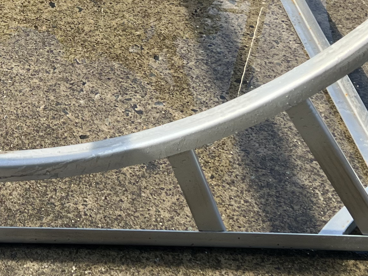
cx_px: -24
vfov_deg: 15.7
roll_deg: -2.6
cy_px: -45
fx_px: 967
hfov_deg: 20.6
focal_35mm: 91
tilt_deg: -30.9
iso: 50
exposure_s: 1/723
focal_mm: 5.7
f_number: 1.5
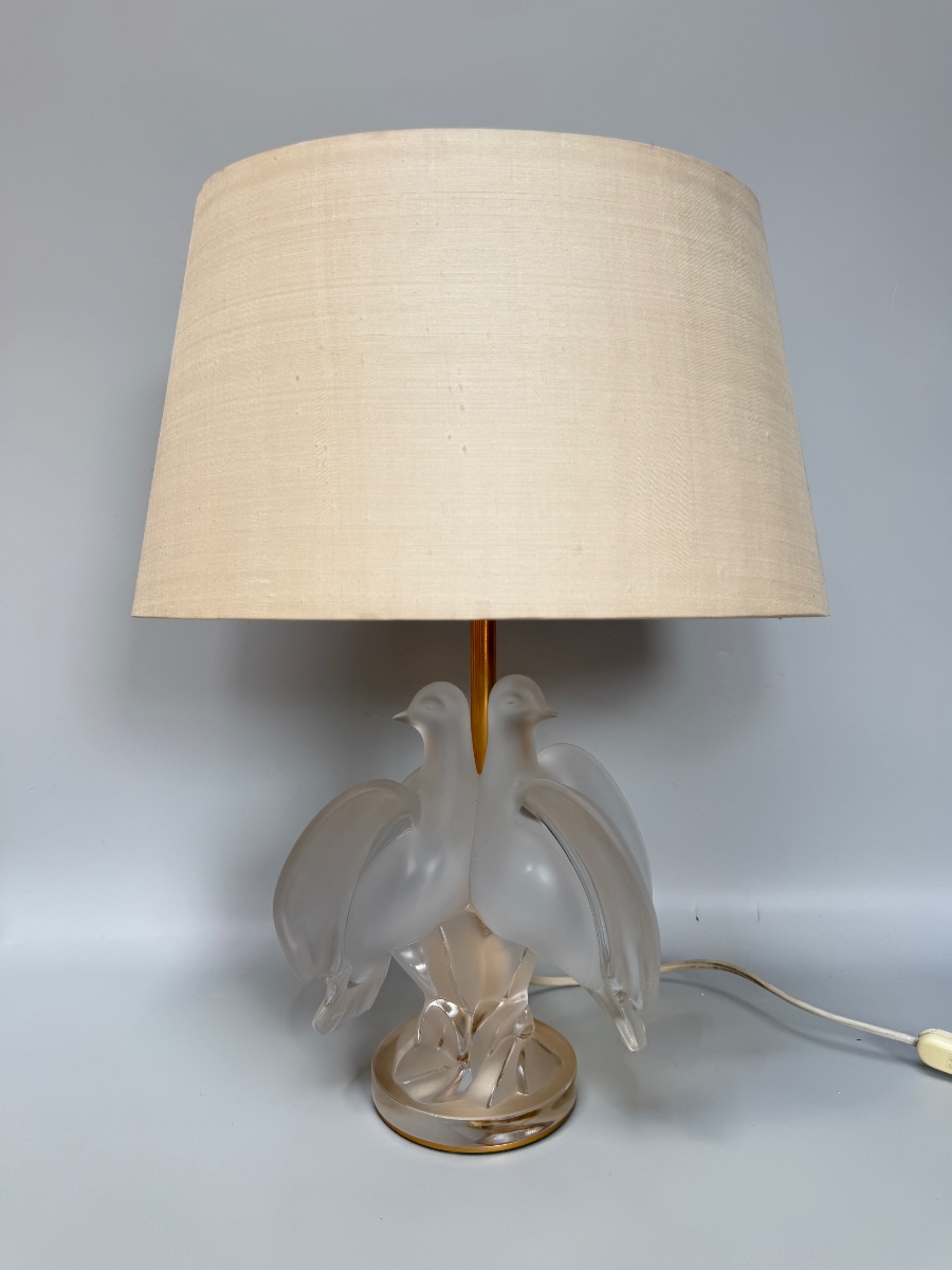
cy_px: 635
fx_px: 880
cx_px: 476
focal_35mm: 24
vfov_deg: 71.6
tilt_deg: -5.7
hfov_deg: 56.8
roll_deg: -0.1
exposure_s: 1/360
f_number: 1.78
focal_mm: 6.76
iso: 80
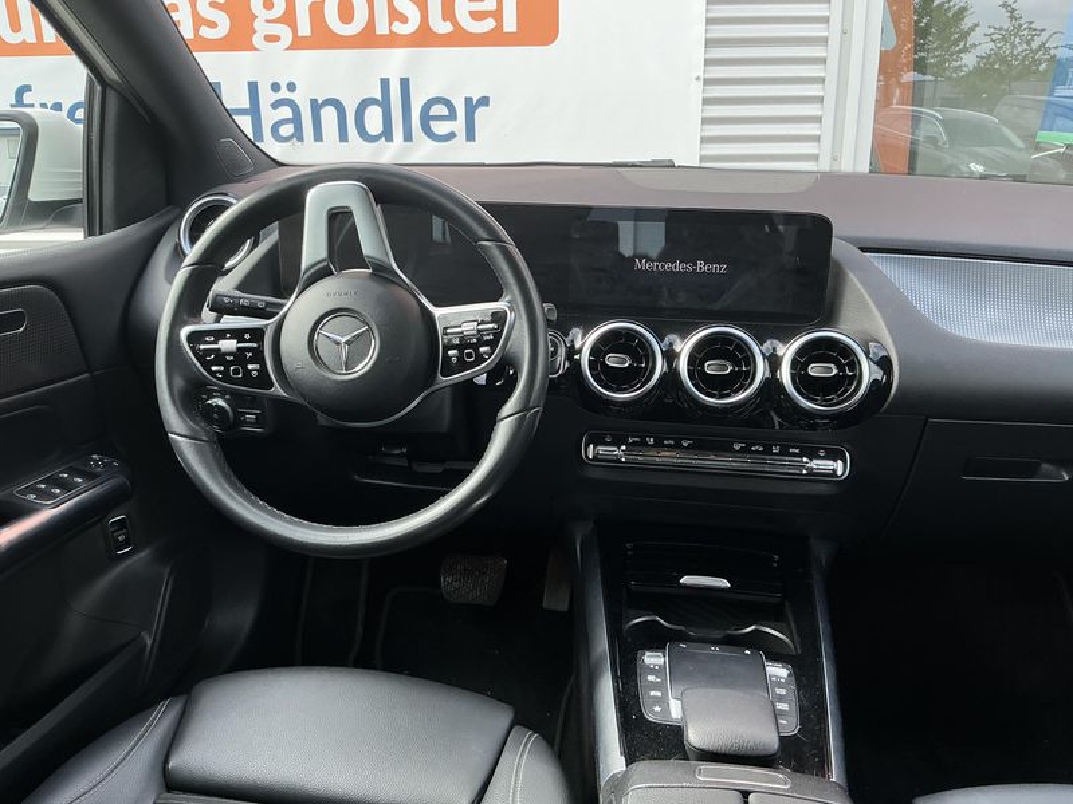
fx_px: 868
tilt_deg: -17.9
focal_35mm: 28
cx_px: 536
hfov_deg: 63.4
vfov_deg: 49.7
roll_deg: +2.7
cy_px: 402
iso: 25
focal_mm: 3
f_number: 1.8
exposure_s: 1/143
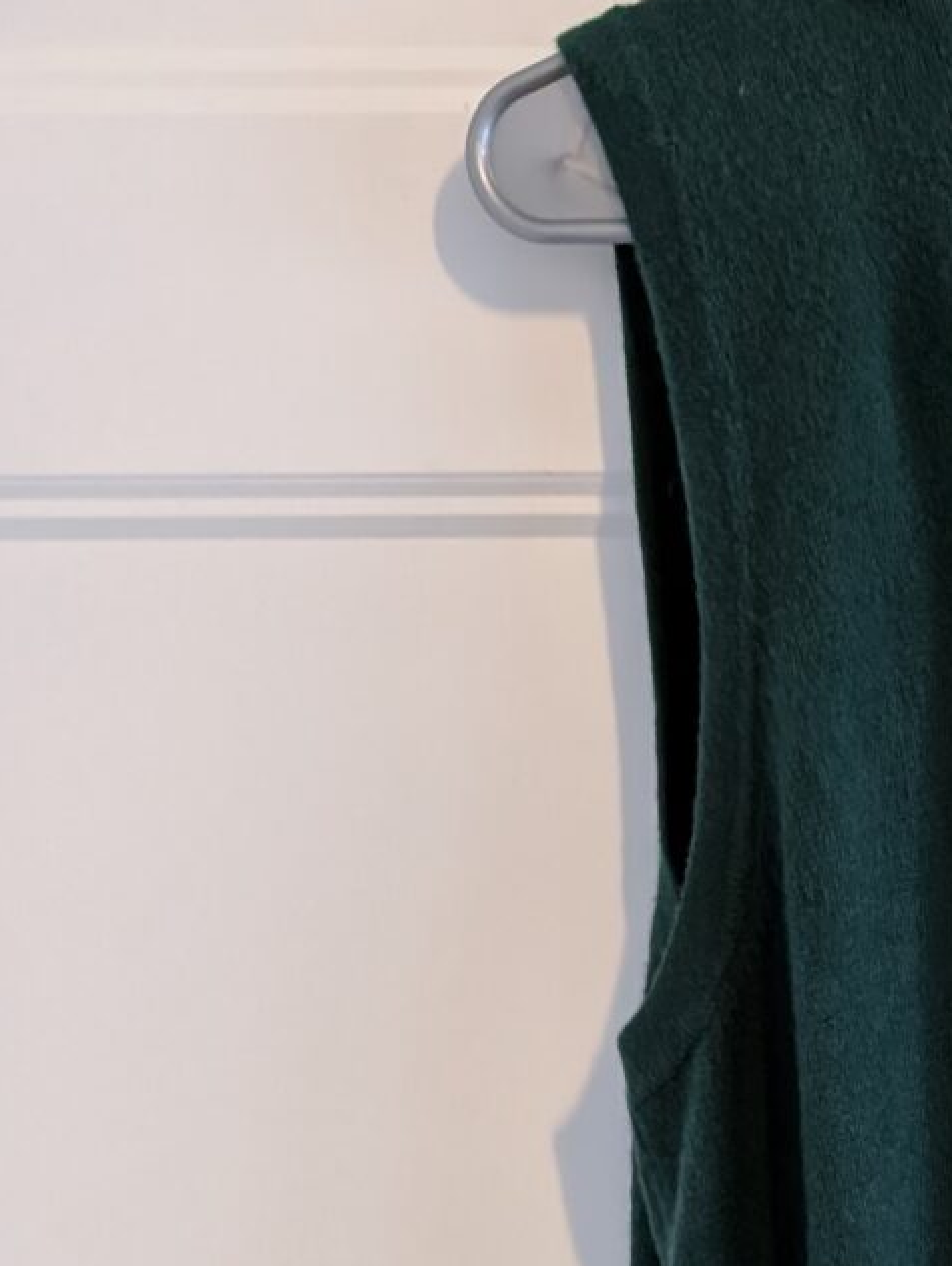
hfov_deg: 17.6
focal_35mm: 78
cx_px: 1273
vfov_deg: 23.9
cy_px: 1254
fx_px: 2854
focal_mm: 6.9
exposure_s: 1/120
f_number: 1.68
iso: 1027
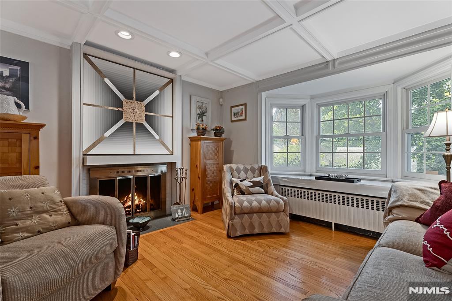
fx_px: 201
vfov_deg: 73.8
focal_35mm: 16
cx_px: 226
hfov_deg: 96.7
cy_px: 150
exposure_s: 1/15
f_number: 7.1
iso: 800
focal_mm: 16
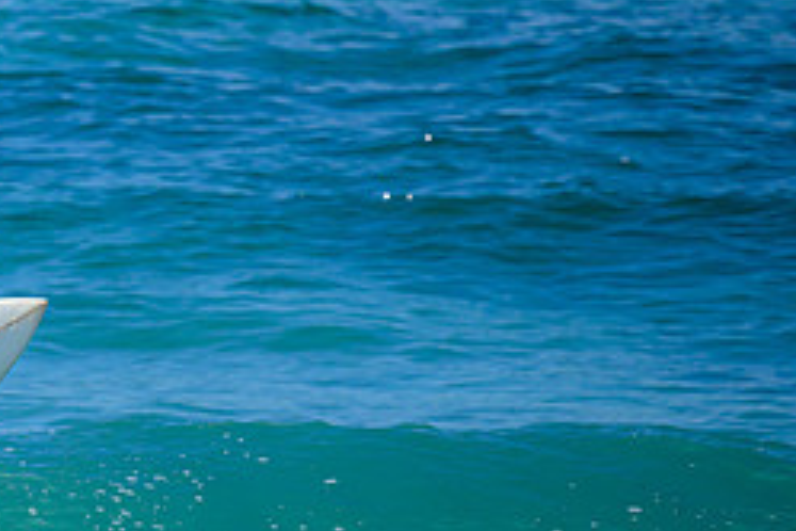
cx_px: -355
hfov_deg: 0.8
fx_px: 56777
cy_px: 303
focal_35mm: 2568
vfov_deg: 0.5
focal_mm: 800
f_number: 6.3
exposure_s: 1/3200
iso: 320
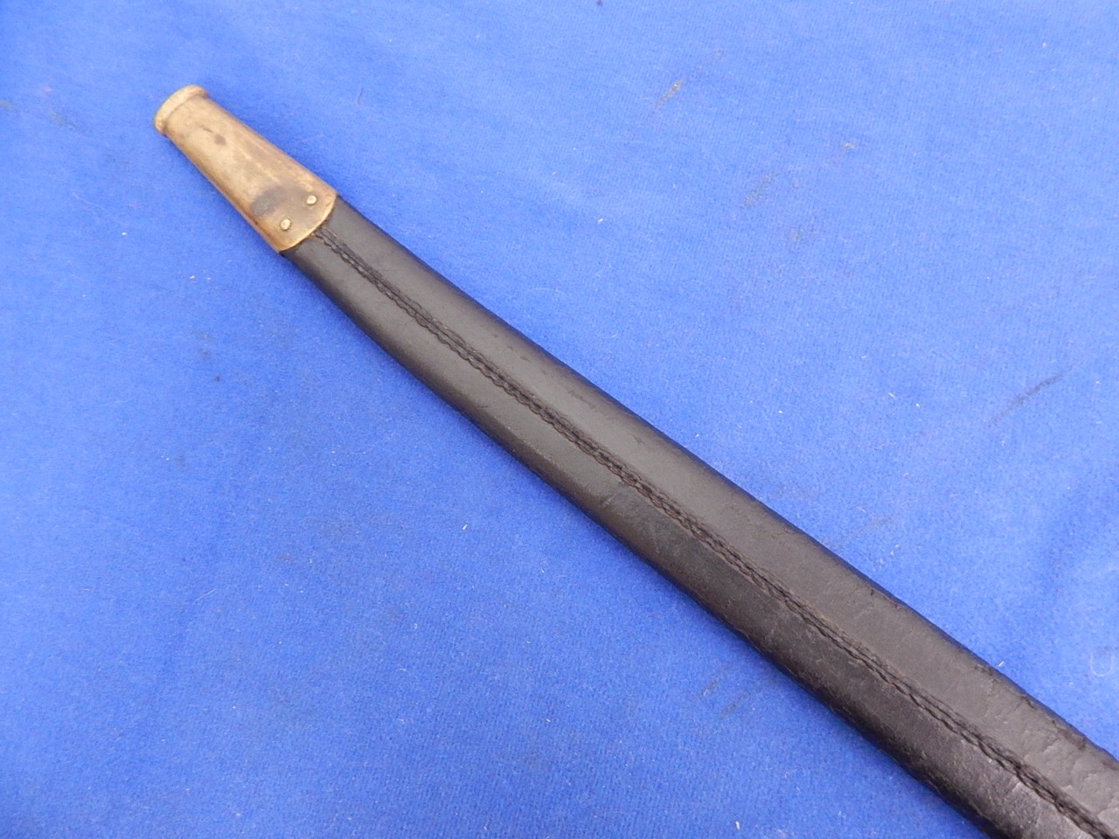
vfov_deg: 61.1
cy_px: 420
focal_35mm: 22
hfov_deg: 76.4
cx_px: 560
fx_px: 711
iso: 500
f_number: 3
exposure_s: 1/8
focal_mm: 4
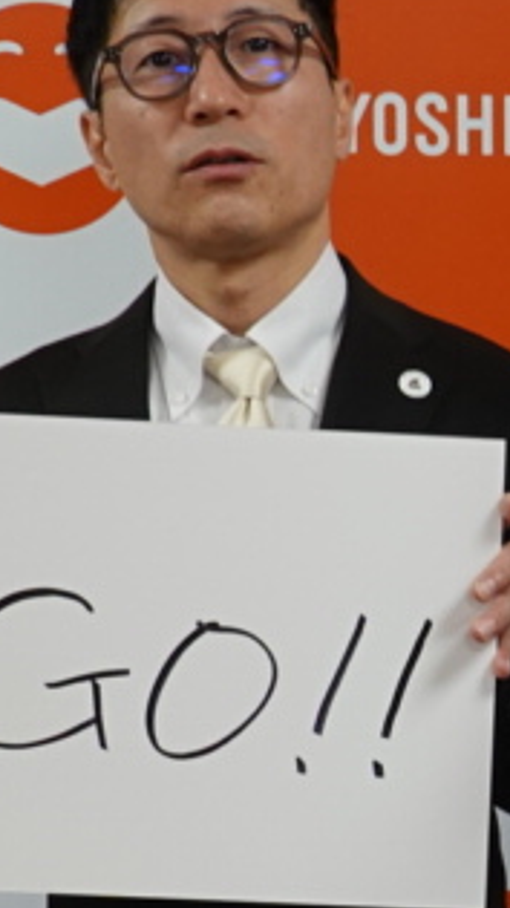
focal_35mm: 183
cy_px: 871
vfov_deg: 11.7
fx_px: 4403
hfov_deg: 6.5
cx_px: 844
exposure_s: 1/40
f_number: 3.5
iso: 200
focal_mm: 12.76
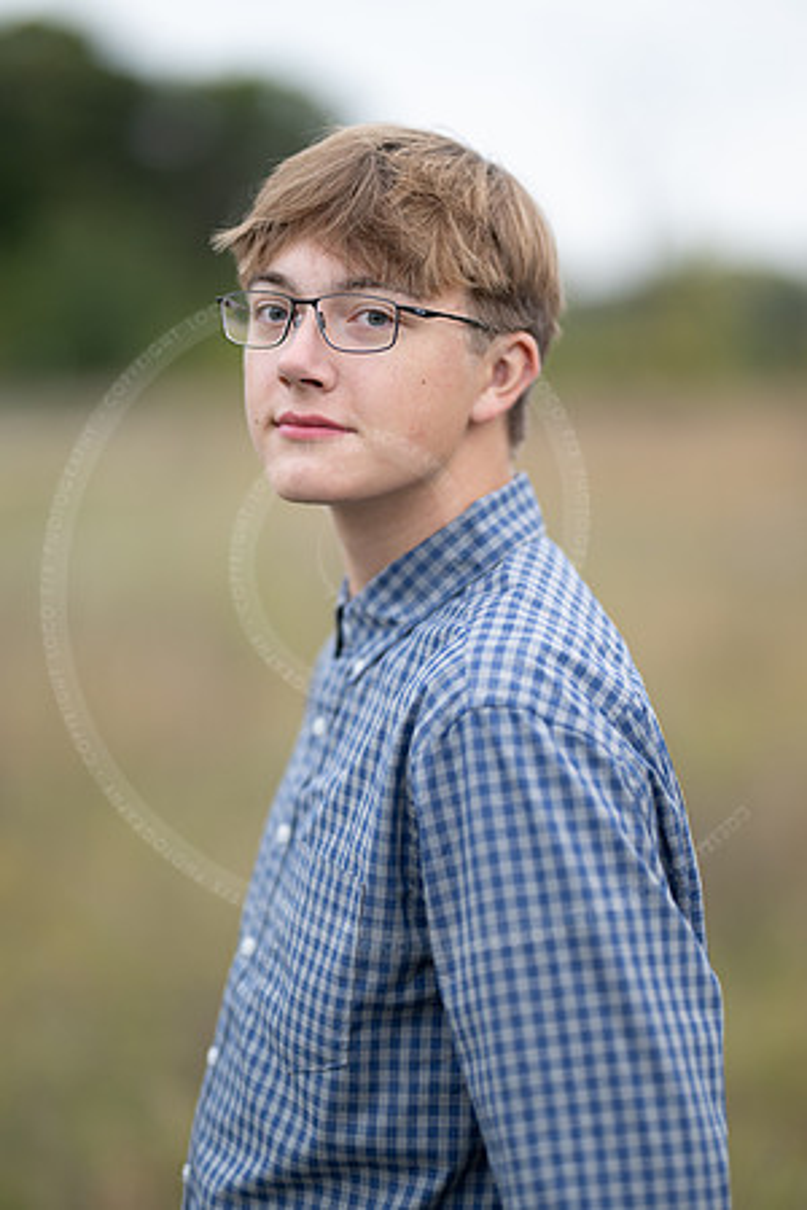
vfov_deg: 23.9
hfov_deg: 16.1
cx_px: 404
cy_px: 605
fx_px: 2858
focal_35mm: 85
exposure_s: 1/400
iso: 500
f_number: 1.3
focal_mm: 85
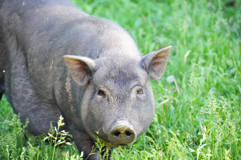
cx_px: 120
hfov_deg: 6.9
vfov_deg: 4.6
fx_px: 2006
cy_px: 80
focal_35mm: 300
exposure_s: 1/250
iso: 1600
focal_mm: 200
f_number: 6.3
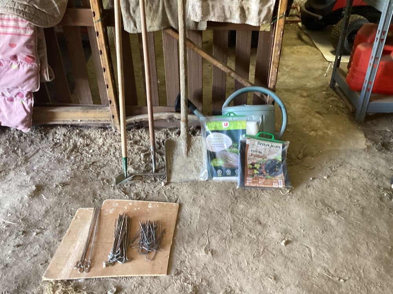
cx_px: 196
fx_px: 352
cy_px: 147
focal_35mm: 31
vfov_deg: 45.4
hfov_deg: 58.4
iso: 250
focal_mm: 3.3
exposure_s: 1/33
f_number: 2.4
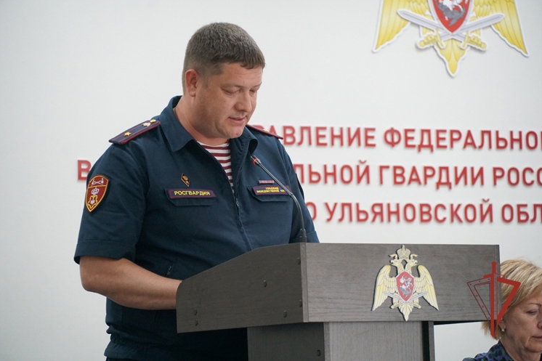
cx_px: 271
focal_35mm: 181
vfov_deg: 7.6
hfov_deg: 11.4
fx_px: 2724
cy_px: 180
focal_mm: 120
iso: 3200
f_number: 5.6
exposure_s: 1/200
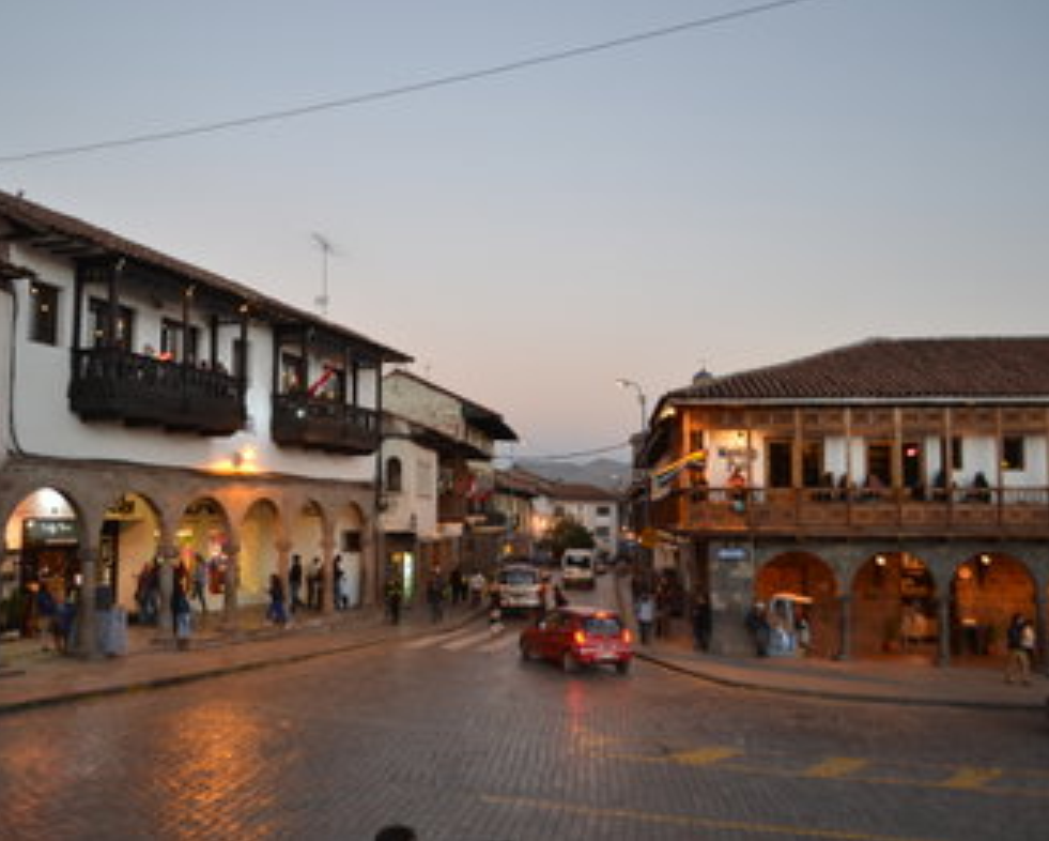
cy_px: 416
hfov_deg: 57.0
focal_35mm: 31
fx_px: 963
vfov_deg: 47.2
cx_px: 462
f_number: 3.5
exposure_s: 1/60
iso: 500
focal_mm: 18
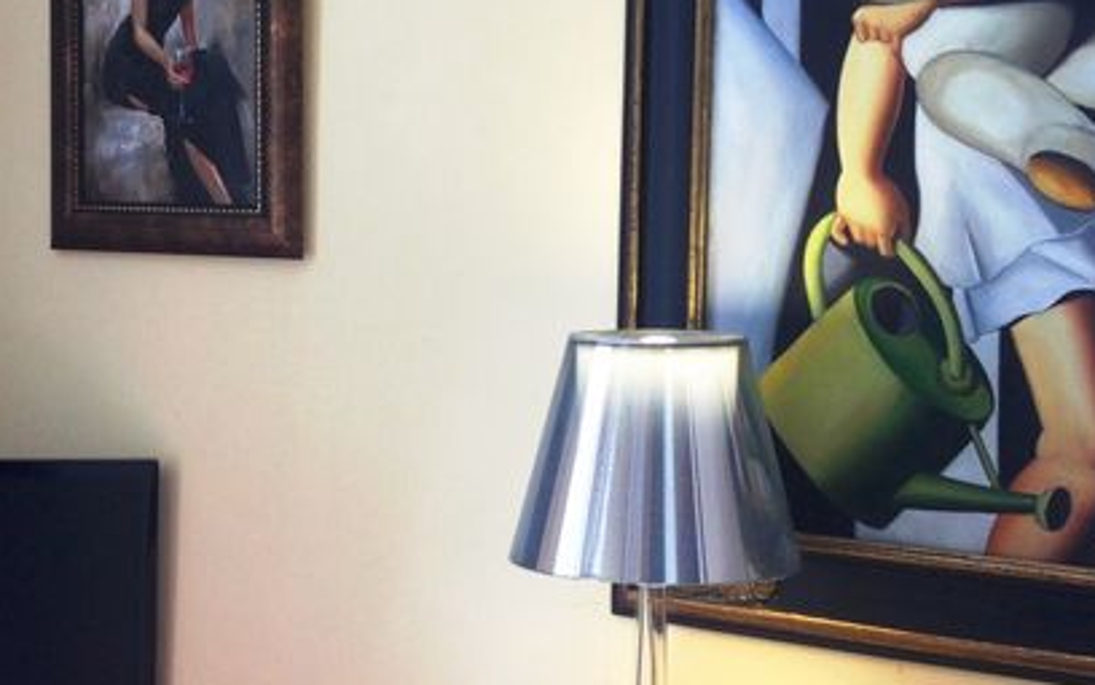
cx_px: 174
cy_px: 338
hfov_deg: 22.4
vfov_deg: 14.4
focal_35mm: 91
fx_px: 2716
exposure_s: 1/60
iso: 50
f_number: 2.4
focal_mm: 4.28
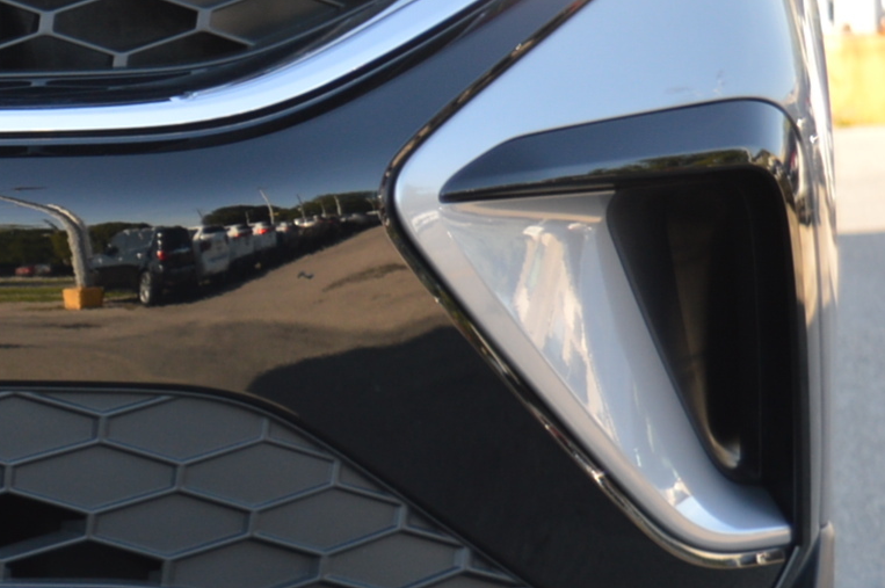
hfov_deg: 9.4
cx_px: -741
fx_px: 5083
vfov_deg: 6.6
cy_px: 88
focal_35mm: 207
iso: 125
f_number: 5.6
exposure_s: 1/125
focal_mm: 35
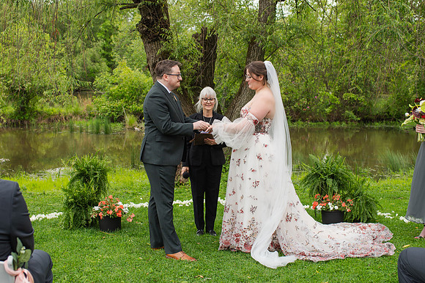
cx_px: 208
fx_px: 554
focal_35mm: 47
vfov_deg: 28.7
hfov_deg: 42.0
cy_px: 150
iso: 110
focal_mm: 35
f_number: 3.5
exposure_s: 1/500
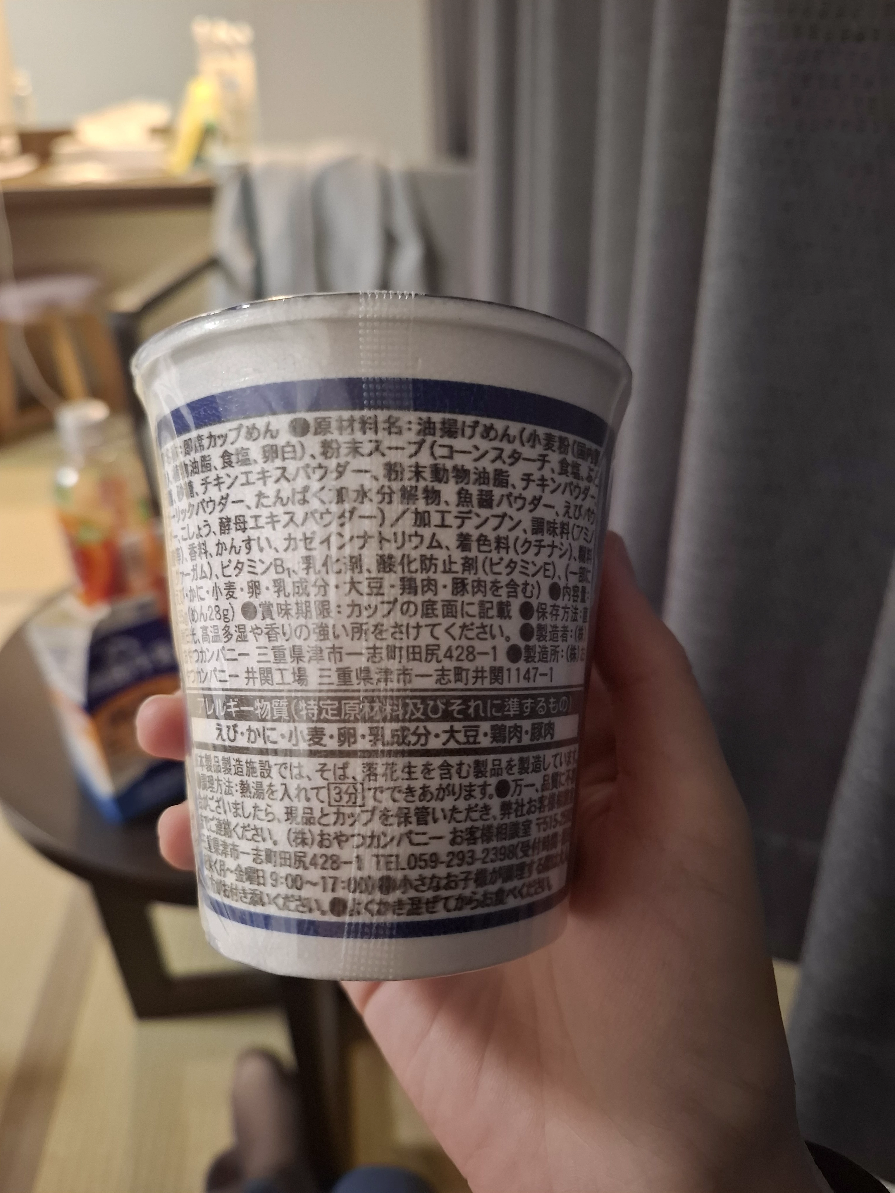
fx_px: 793
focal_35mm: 23
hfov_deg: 58.9
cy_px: 596
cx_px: 448
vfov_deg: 73.9
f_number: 1.8
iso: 400
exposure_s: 1/24
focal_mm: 5.54
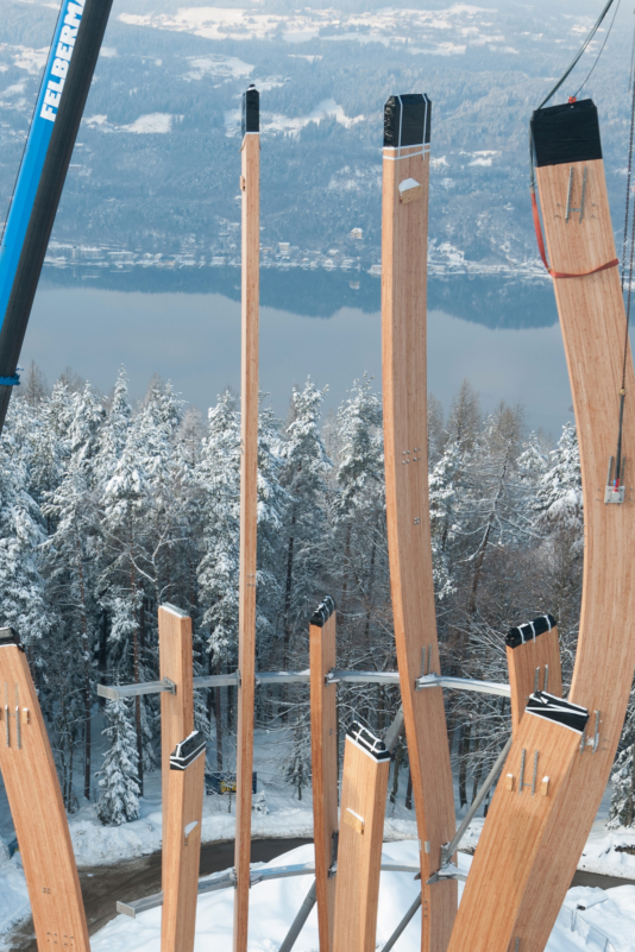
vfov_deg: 27.9
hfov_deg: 19.7
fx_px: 1825
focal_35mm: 69
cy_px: 904
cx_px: 213
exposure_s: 1/160
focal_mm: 24
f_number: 8
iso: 200
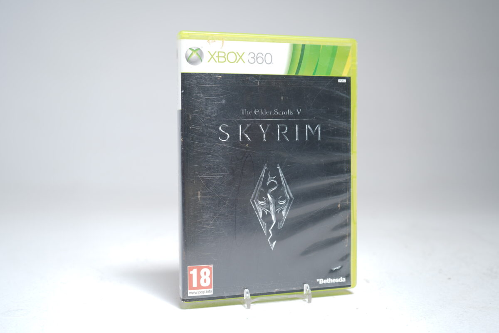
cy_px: 166
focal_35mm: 37
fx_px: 513
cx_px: 250
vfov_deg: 35.9
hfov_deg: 51.9
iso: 64
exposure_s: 1/2.5
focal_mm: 37
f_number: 5
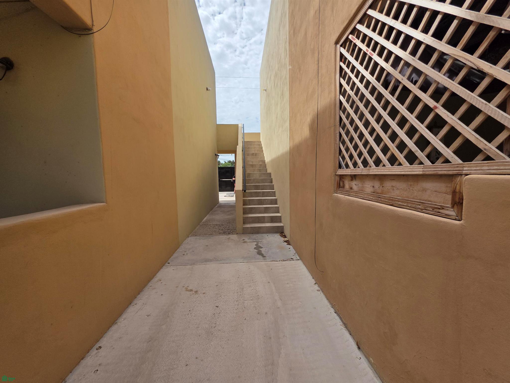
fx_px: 192
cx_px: 255
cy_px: 192
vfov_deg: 89.9
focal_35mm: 13
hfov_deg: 106.2
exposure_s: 1/2650
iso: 40
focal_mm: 2.2
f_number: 1.9
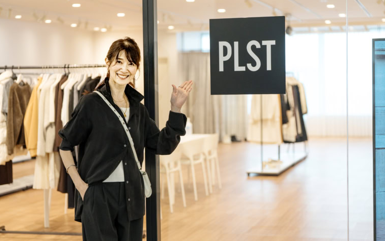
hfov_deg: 28.6
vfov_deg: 18.1
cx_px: 191
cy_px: 116
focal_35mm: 72
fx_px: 756
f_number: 2.8
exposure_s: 1/160
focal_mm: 70
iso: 1000
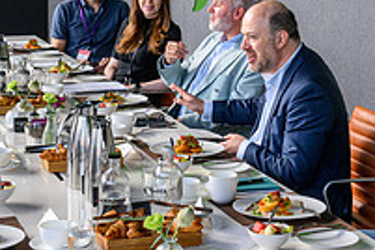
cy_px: -21
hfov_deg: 19.8
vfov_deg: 13.1
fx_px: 1073
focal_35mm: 103
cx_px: 218
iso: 800
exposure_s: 1/125
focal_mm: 35
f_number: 8
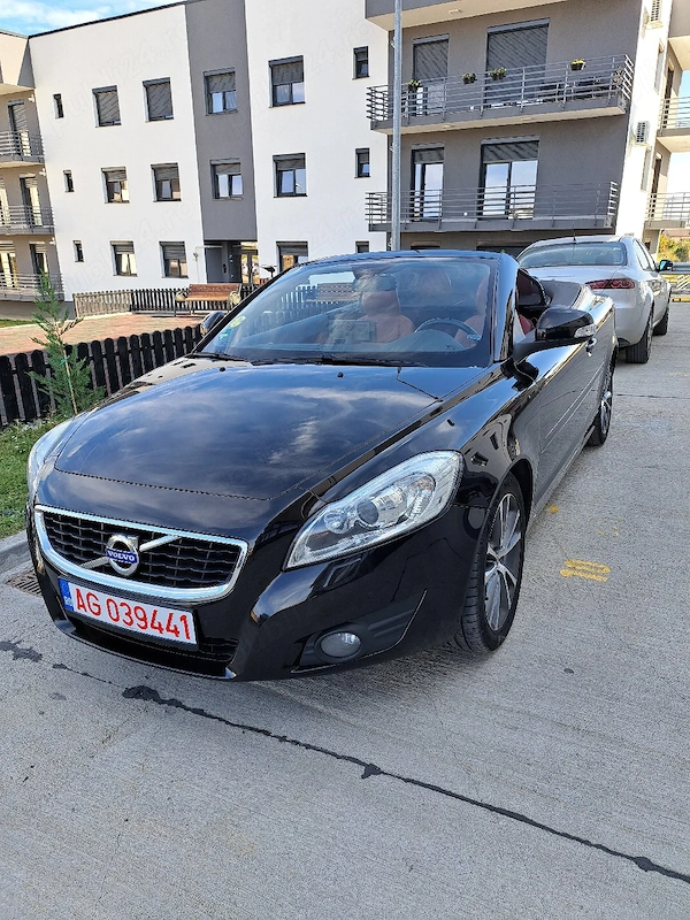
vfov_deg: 71.6
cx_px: 345
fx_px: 638
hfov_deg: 56.8
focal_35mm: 24
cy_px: 460
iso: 50
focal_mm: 5.23
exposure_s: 1/357
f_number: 1.8
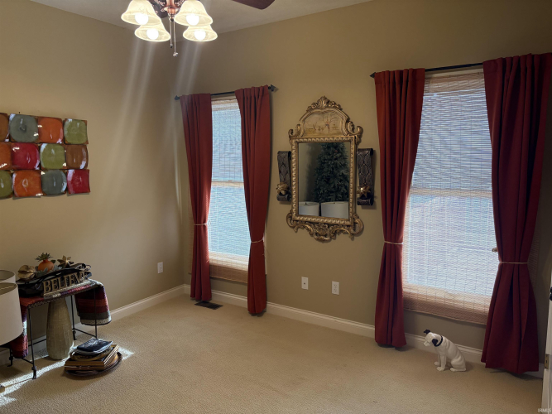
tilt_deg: -7.9
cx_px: 276
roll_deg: +0.8
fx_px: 415
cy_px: 207
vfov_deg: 53.0
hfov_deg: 67.3
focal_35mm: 26
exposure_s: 1/120
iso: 160
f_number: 1.6
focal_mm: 5.96
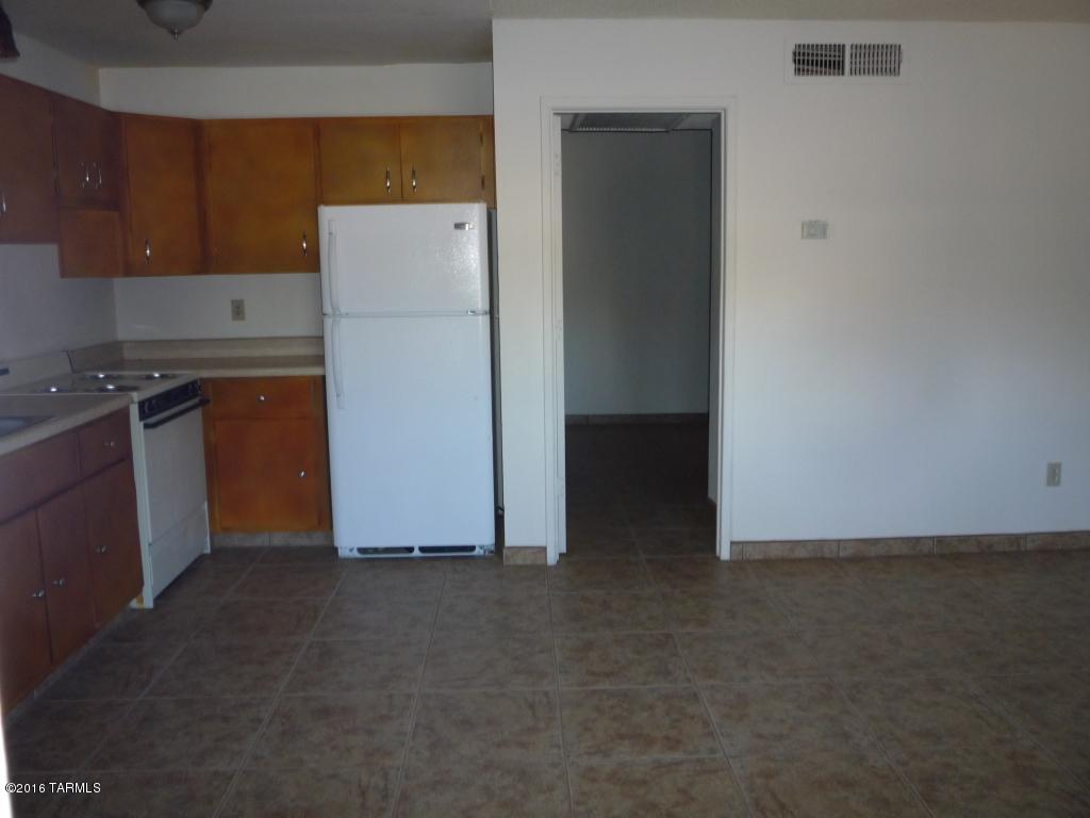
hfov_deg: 60.0
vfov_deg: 46.8
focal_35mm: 30
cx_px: 545
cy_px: 409
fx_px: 945
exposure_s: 1/30
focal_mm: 5.2
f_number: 3.3
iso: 125
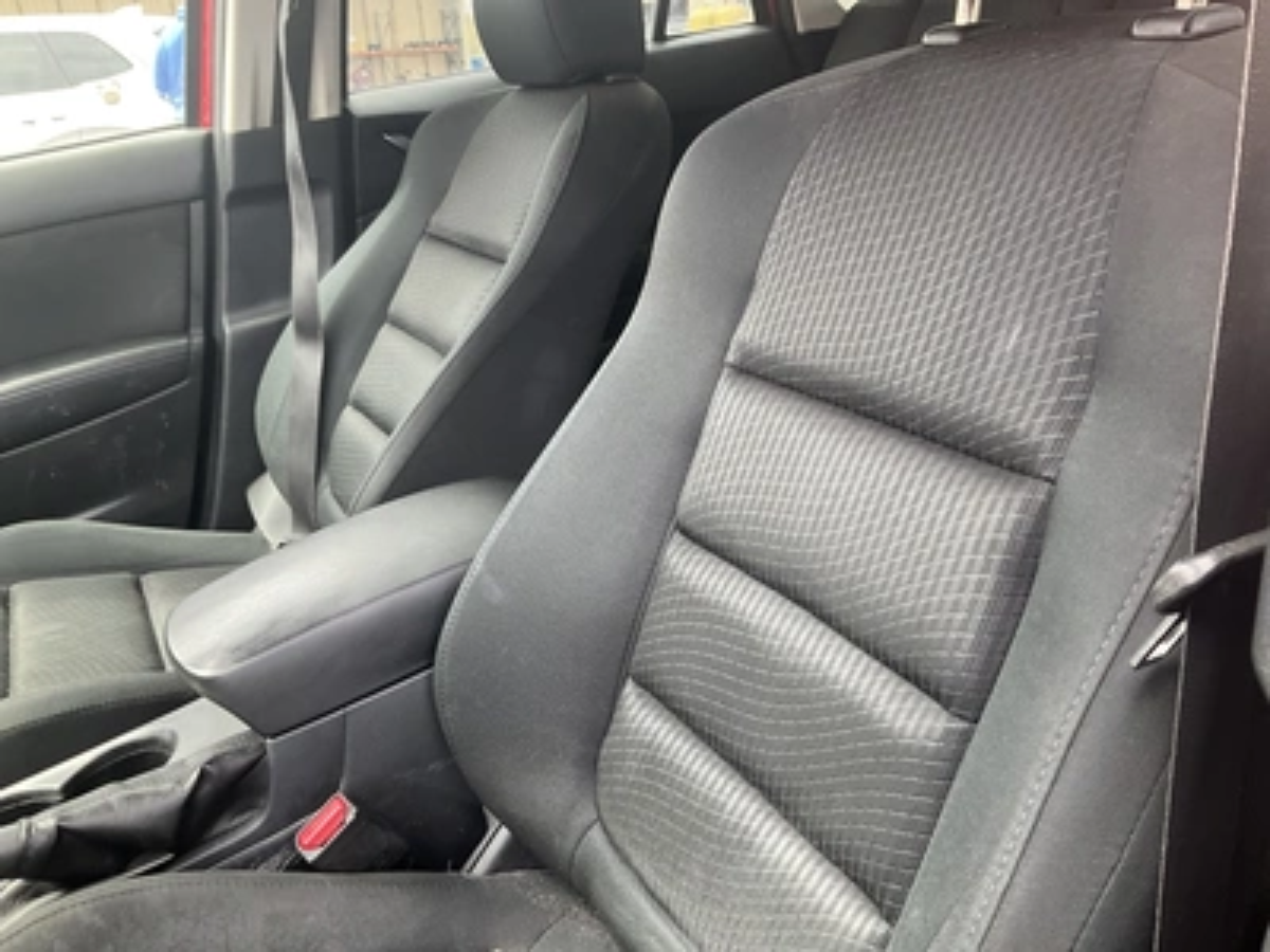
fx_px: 1064
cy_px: 476
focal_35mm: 29
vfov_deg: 48.2
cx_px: 635
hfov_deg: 61.7
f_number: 1.8
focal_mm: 3
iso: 50
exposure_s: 1/122
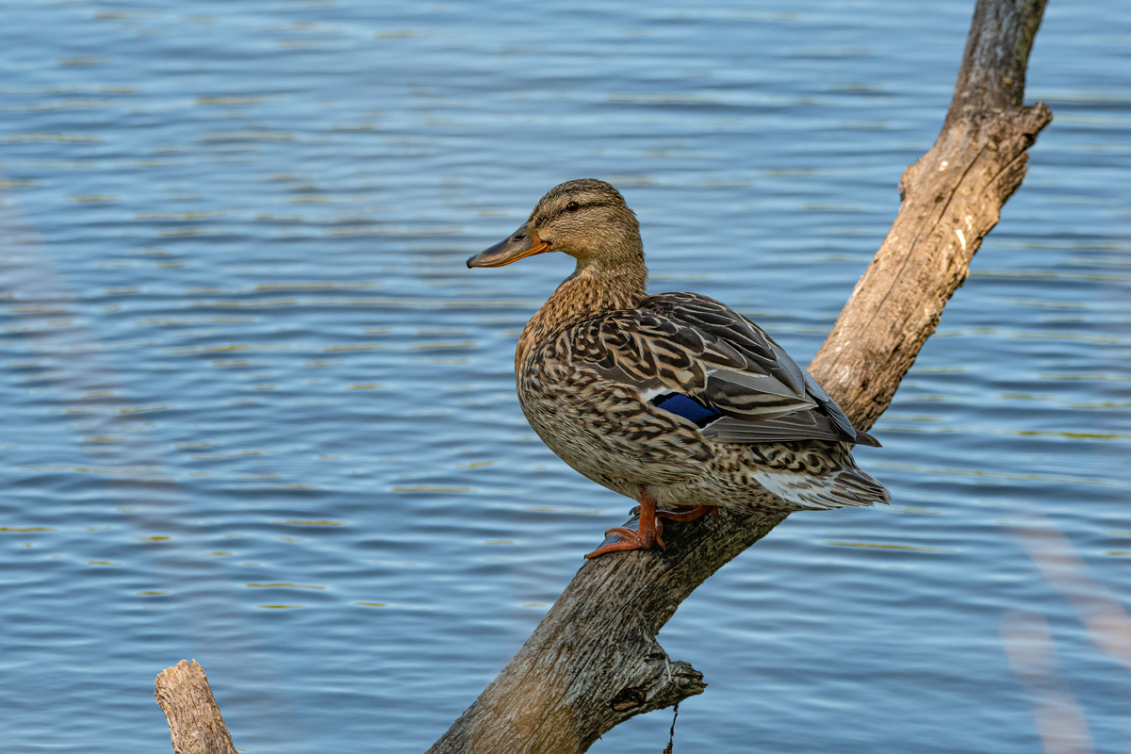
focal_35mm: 420
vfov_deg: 3.3
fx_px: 13194
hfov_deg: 4.9
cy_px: 377
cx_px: 566
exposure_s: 1/500
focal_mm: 280
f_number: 7.1
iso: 280
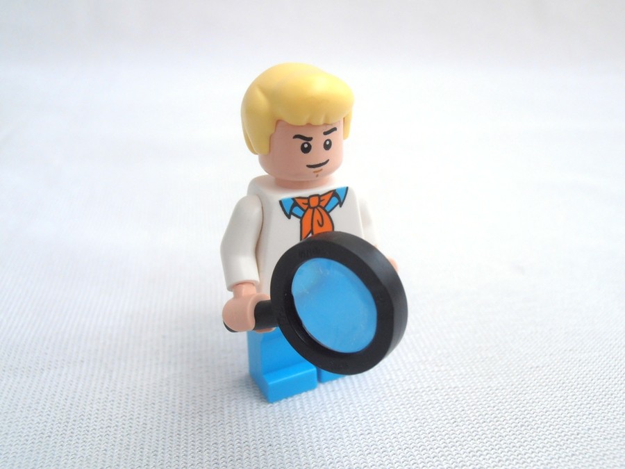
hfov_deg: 50.1
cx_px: 312
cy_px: 234
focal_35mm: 37
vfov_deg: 38.7
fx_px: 668
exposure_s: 1/25
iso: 125
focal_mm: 6.61
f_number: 3.9
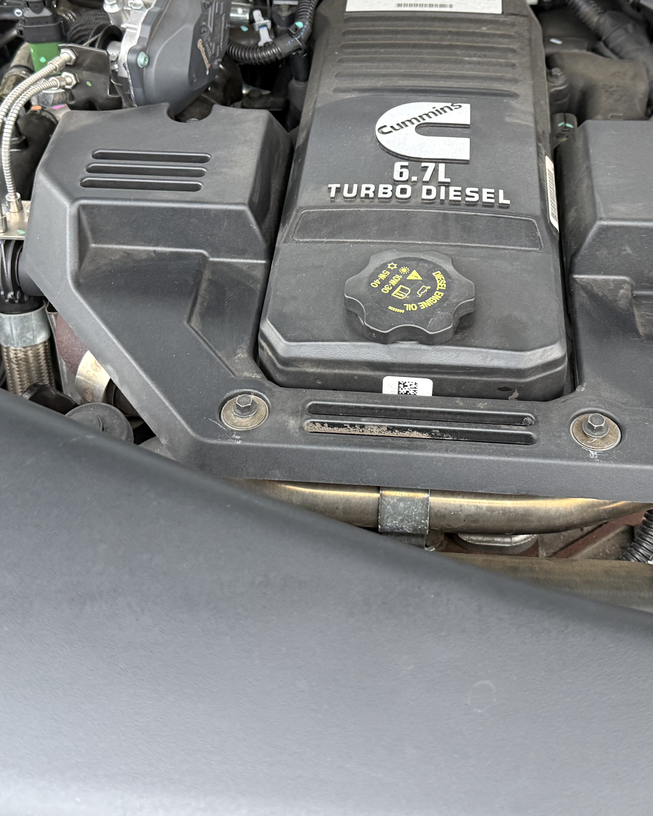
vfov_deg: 40.8
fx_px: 1087
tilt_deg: -49.7
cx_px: 346
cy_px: 292
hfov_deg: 33.4
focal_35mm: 45
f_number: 1.78
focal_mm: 6.76
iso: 320
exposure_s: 1/60
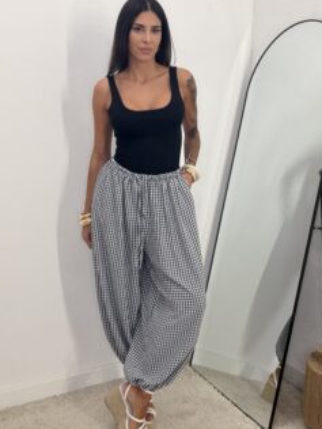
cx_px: 182
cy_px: 197
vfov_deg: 48.9
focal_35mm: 38
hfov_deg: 37.7
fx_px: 471
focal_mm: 2.71
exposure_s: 1/115
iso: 80
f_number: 1.9
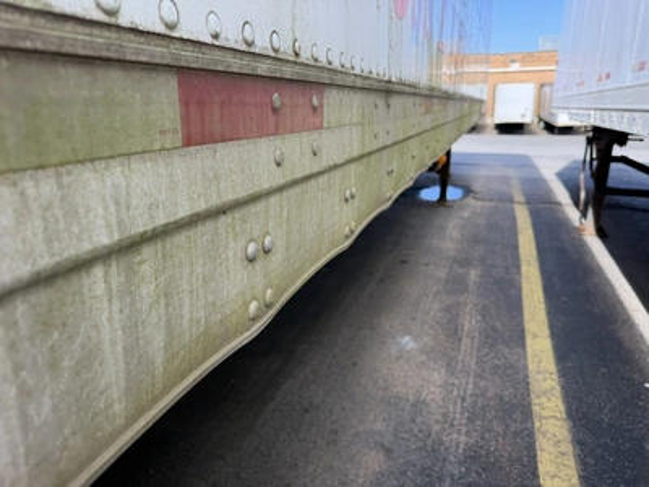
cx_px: 324
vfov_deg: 56.8
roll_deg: -0.3
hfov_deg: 71.6
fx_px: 450
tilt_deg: -16.6
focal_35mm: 24
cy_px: 244
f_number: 1.78
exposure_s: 1/708
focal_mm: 6.76
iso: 80
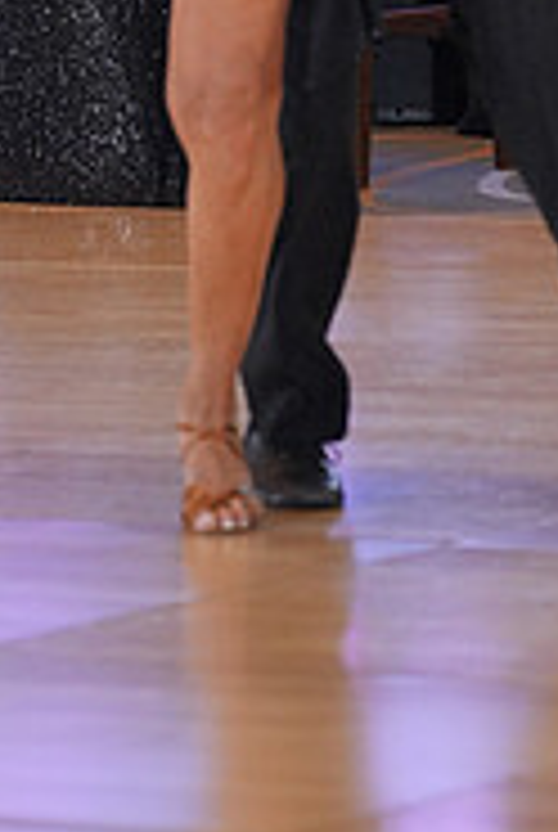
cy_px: -252
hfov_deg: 4.1
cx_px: 218
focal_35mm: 338
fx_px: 7829
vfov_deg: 6.0
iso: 2500
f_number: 3.5
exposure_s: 1/500
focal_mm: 108
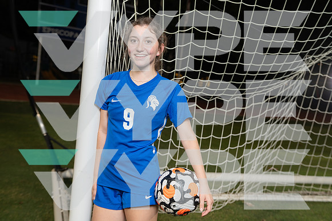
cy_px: 110
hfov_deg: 45.4
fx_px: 397
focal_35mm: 43
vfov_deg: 31.2
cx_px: 166
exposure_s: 1/125
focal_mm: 43
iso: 640
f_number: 4
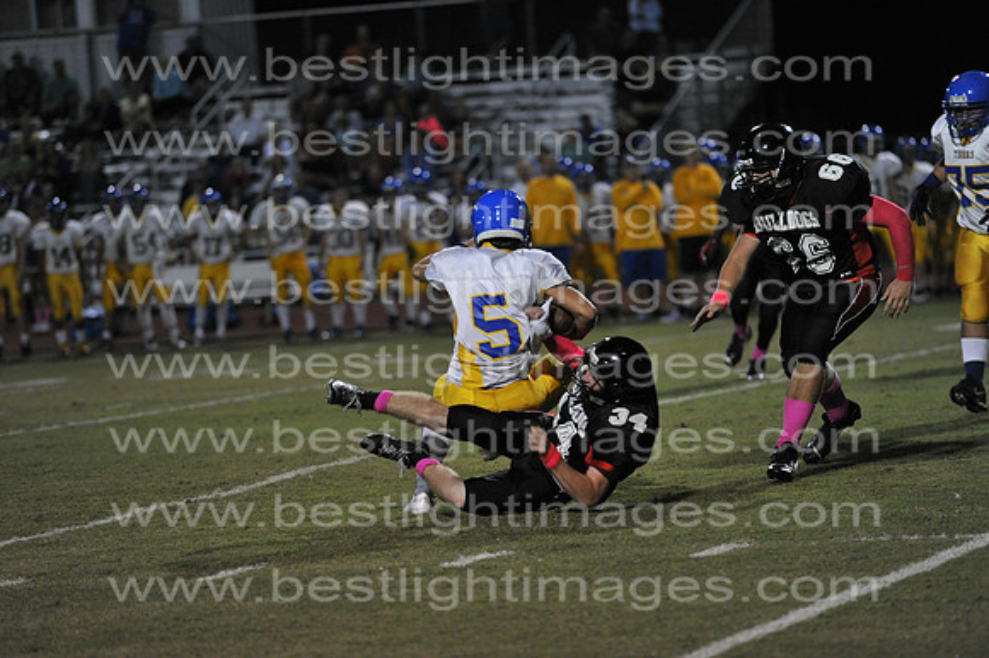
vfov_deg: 6.9
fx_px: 5491
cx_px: 494
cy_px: 329
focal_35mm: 200
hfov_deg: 10.3
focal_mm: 200
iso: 4000
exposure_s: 1/500
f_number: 3.2
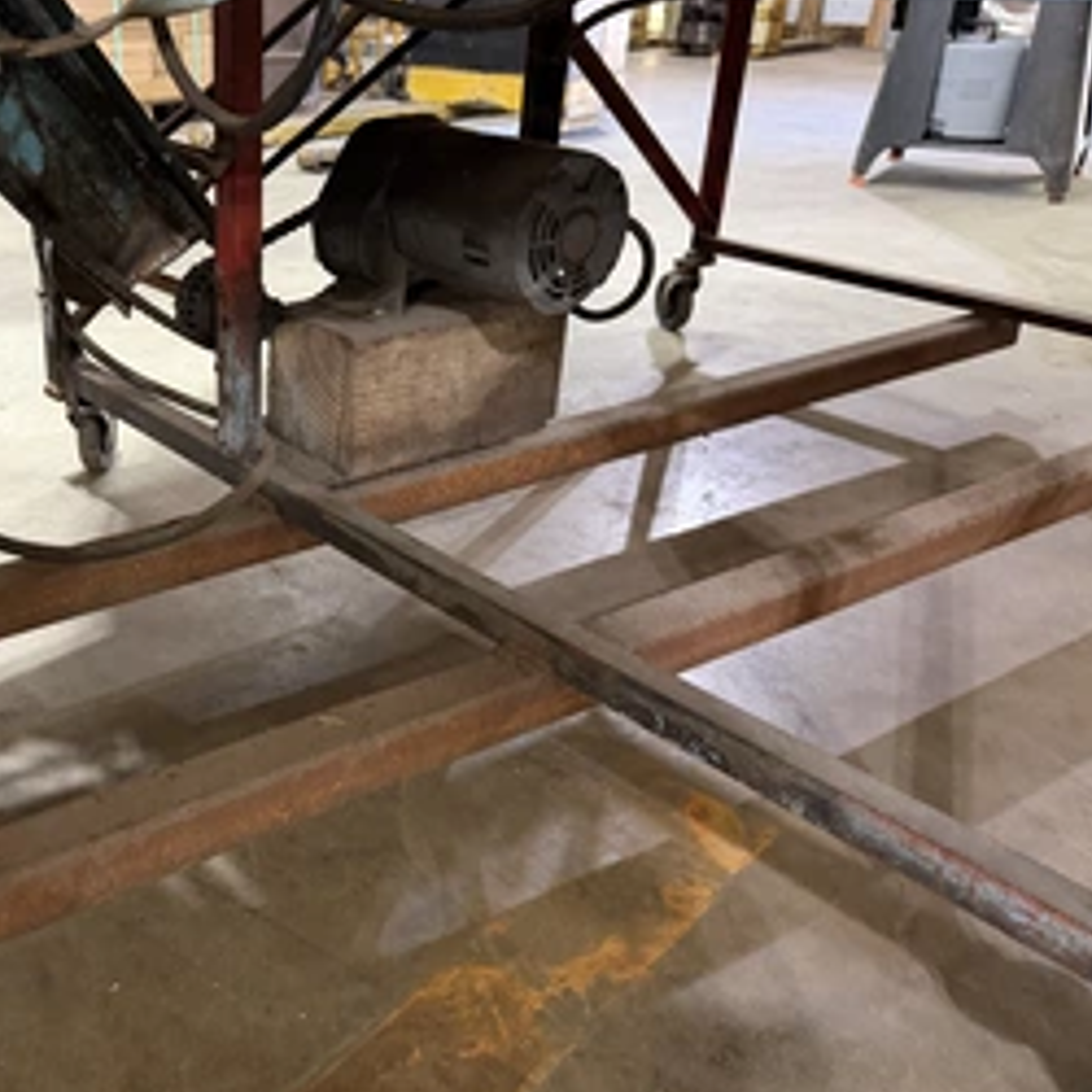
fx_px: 1213
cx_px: 271
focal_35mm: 34
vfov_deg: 48.4
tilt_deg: -25.5
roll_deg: -1.8
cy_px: 511
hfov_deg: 46.7
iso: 400
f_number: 1.78
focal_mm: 6.76
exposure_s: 1/60
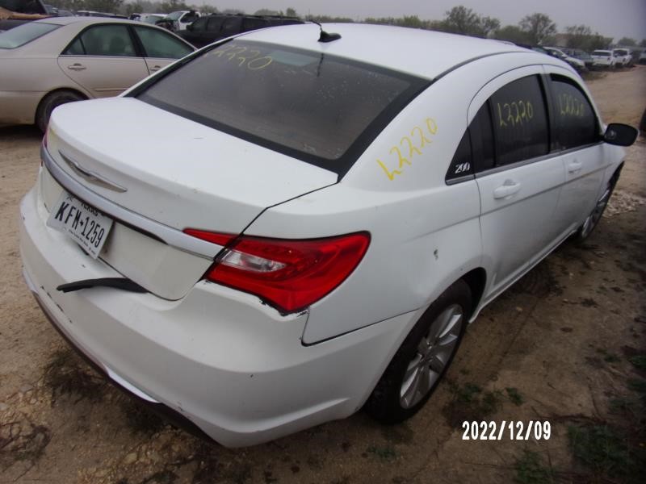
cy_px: 242
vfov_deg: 56.8
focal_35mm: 24
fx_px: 448
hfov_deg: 71.6
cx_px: 323
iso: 80
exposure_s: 1/45
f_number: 3.3
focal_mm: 4.3
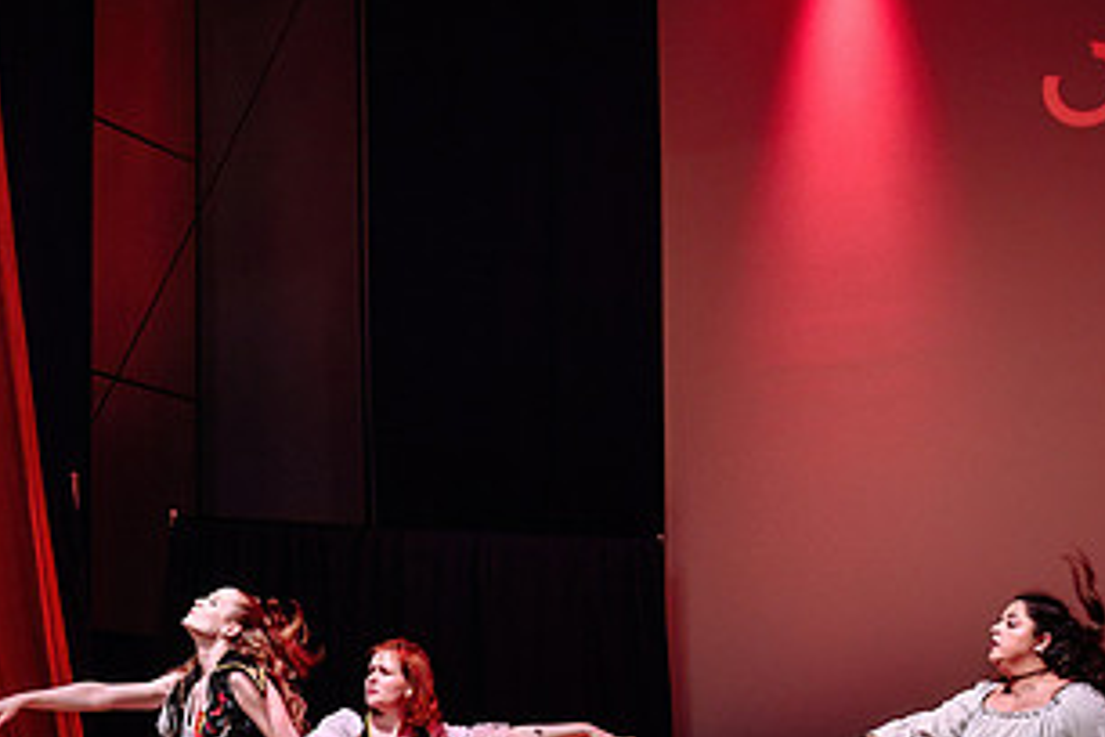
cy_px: 619
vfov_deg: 18.2
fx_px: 2271
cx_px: 341
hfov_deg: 27.1
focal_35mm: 74
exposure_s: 1/160
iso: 1600
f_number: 2.8
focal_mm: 34
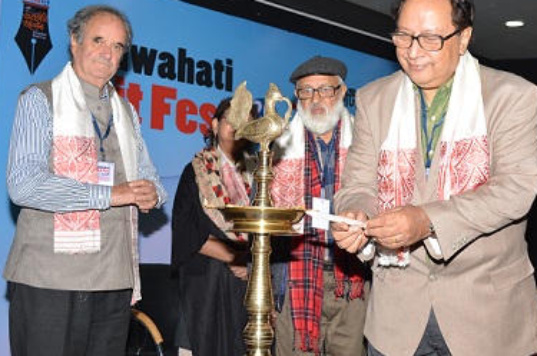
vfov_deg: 25.9
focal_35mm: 52
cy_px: 160
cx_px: 306
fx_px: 775
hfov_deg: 38.2
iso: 400
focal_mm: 26
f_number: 6.3
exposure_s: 1/80
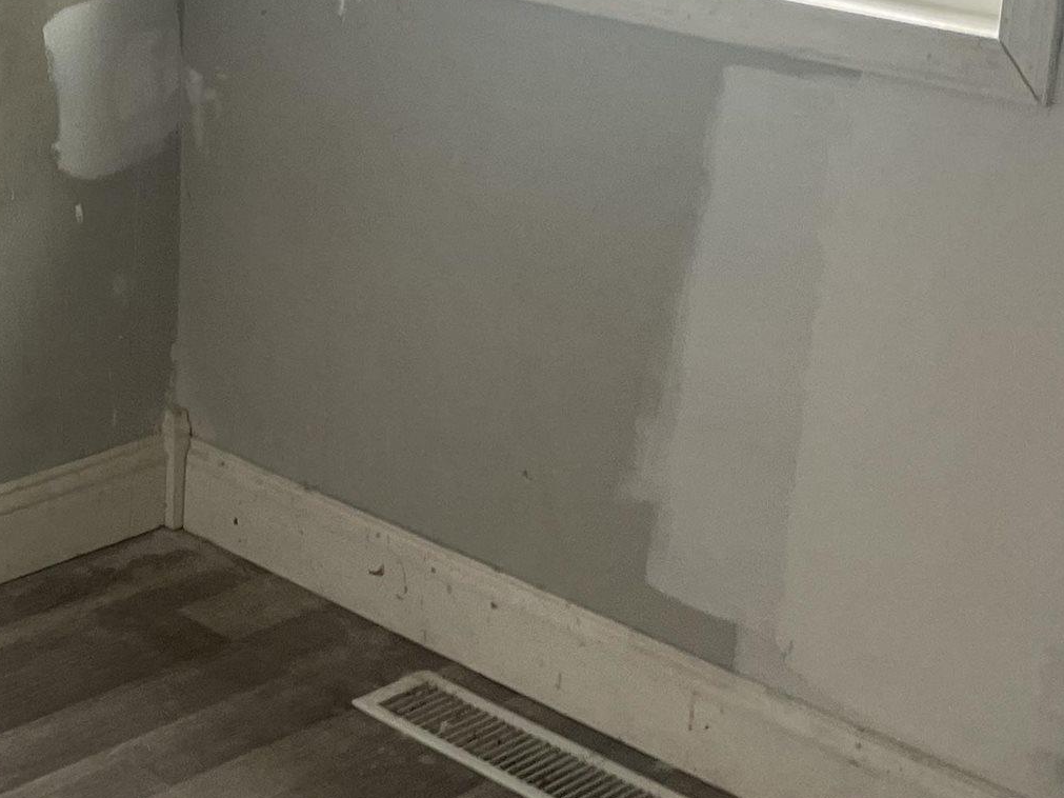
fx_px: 2428
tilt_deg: -12.3
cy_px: 155
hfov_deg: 23.5
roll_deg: -1.3
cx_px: -46
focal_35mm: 79
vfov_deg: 18.5
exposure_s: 1/120
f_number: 1.6
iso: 125
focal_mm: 4.2
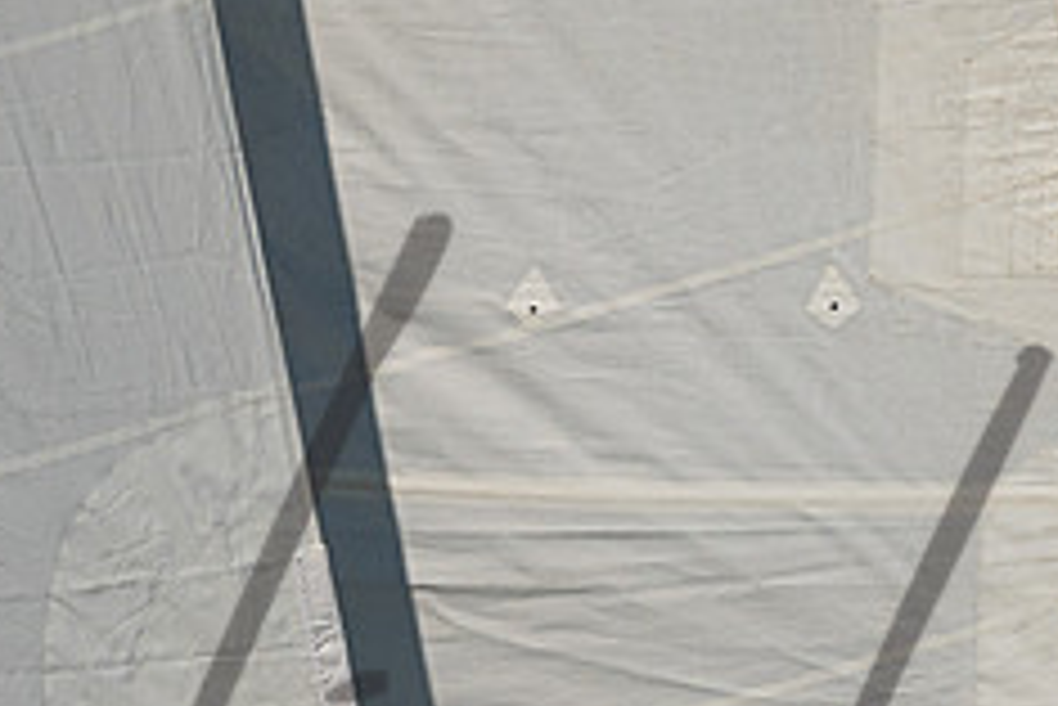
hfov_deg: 1.5
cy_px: 587
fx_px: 39286
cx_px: 1332
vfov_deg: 1.0
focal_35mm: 1336
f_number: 5.6
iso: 400
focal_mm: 400
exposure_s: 1/8000
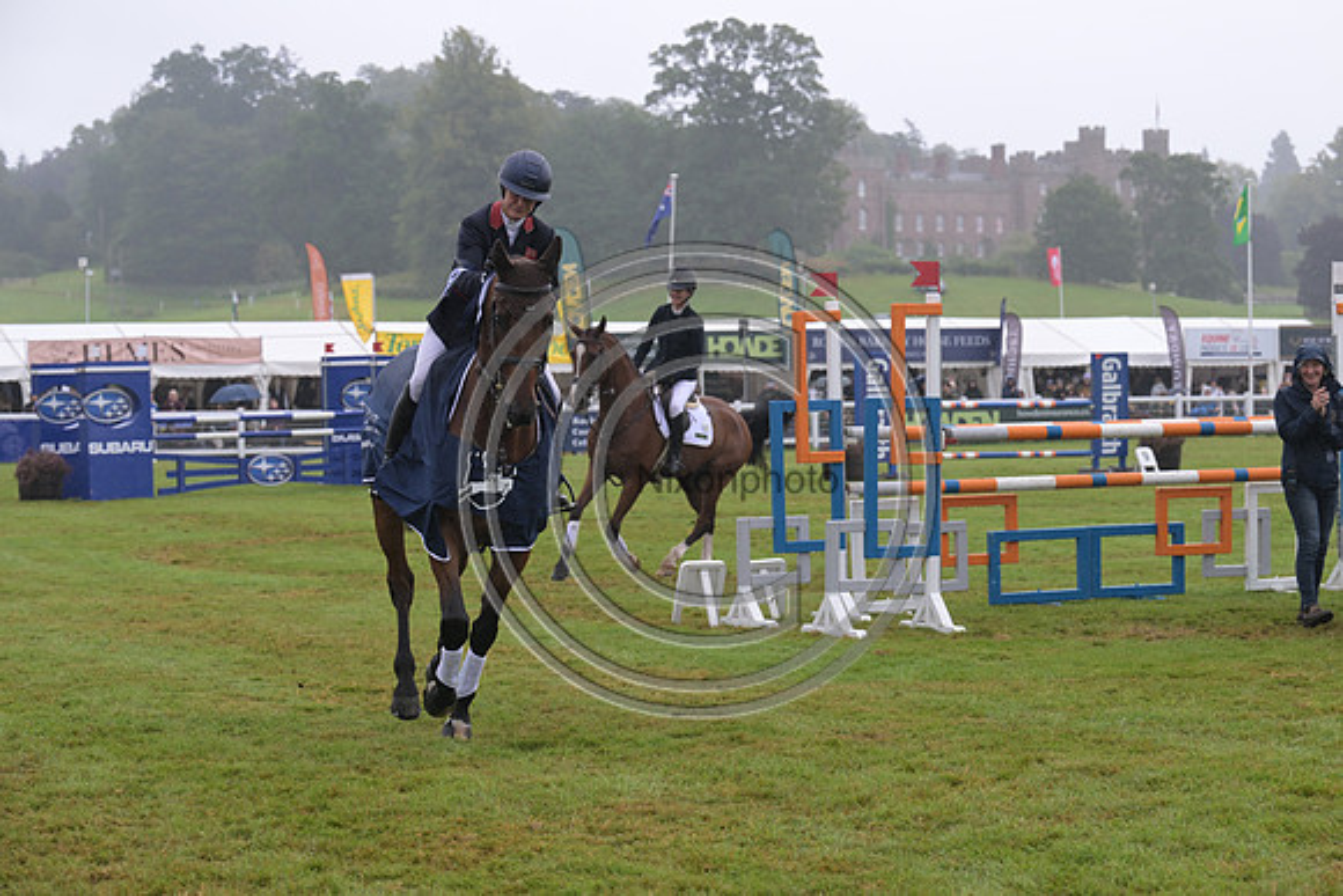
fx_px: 3433
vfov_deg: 14.9
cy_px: 448
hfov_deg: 22.1
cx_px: 672
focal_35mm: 92
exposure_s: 1/800
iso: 800
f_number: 5.6
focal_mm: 92
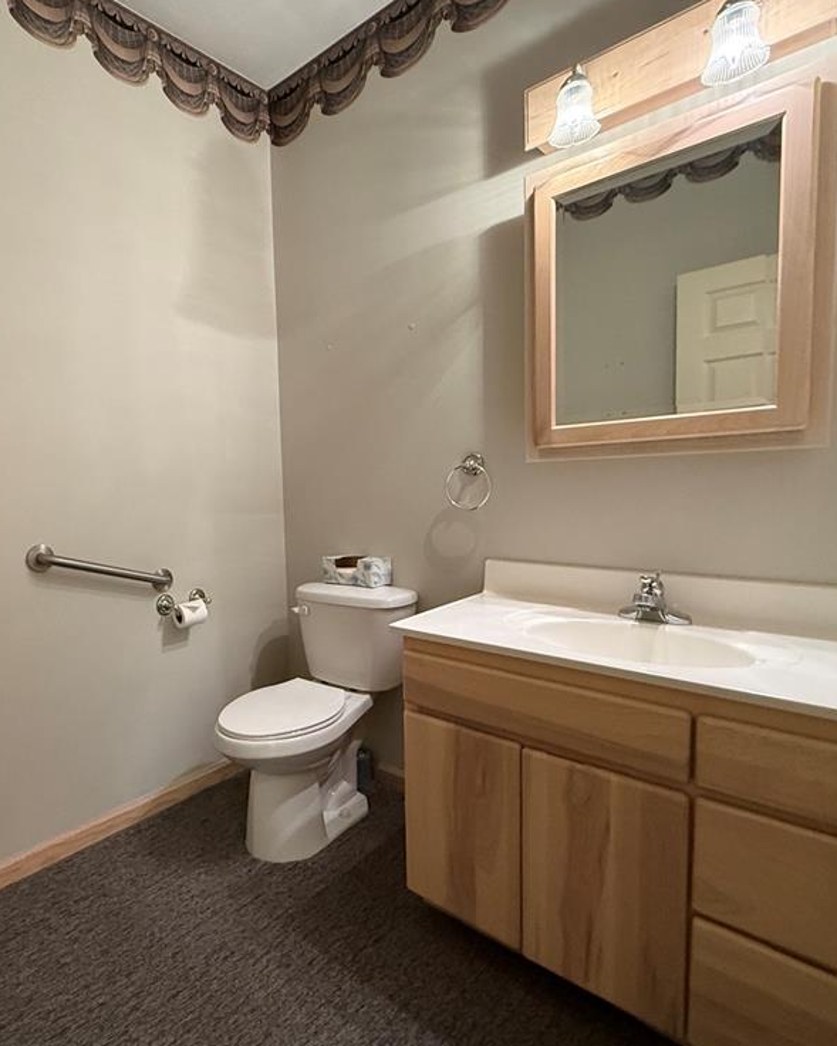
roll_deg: +1.8
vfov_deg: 83.3
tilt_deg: -5.4
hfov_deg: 68.3
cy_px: 533
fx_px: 588
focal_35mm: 19
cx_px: 260
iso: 500
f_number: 2.2
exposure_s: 1/60
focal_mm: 2.22
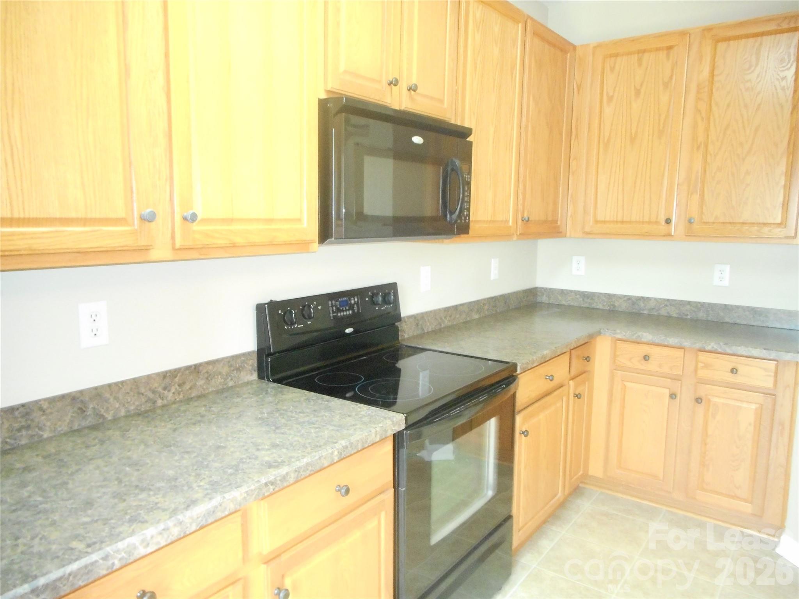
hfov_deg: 69.4
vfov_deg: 54.9
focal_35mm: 25
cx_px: 400
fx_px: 577
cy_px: 300
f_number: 3.7
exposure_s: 1/8
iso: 800
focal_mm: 4.5
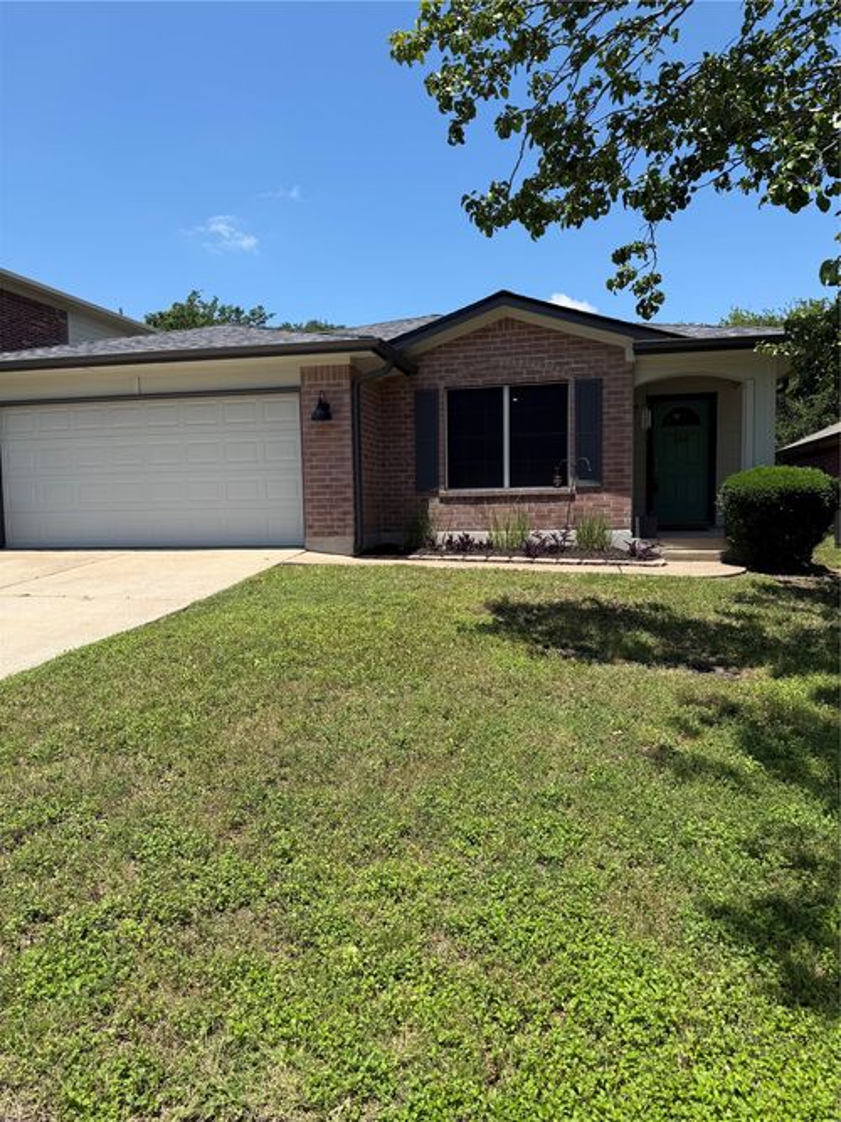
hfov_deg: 56.8
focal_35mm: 24
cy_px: 561
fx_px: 778
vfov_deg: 71.6
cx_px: 420
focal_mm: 6.76
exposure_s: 1/3584
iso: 80
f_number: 1.78
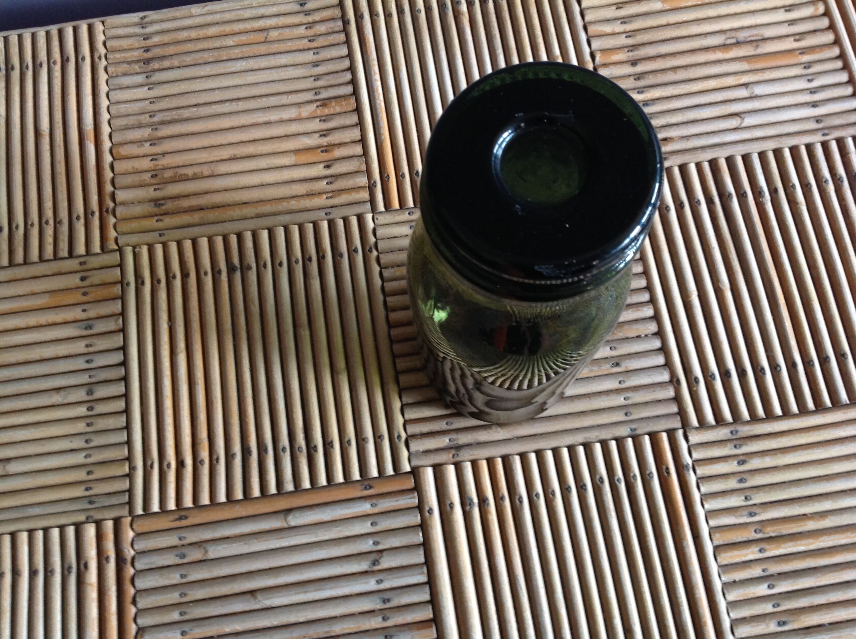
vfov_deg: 40.6
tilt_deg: -73.1
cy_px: 320
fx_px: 864
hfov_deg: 52.7
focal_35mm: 35
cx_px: 428
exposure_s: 1/15
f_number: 2.4
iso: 160
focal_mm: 4.28
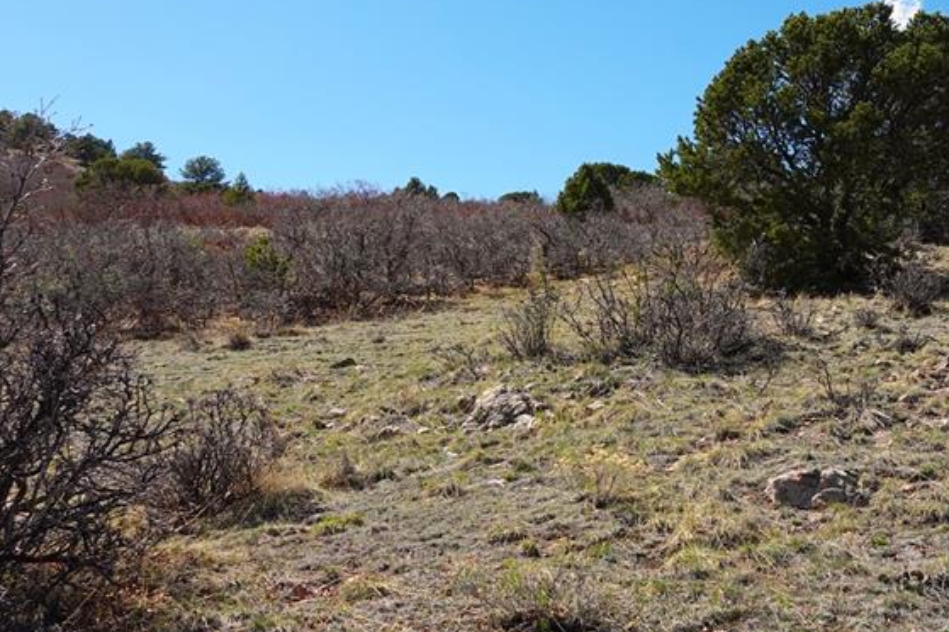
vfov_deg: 29.9
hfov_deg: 41.9
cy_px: 146
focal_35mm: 44
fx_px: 1159
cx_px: 801
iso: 100
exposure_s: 1/640
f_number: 4
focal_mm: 8.8
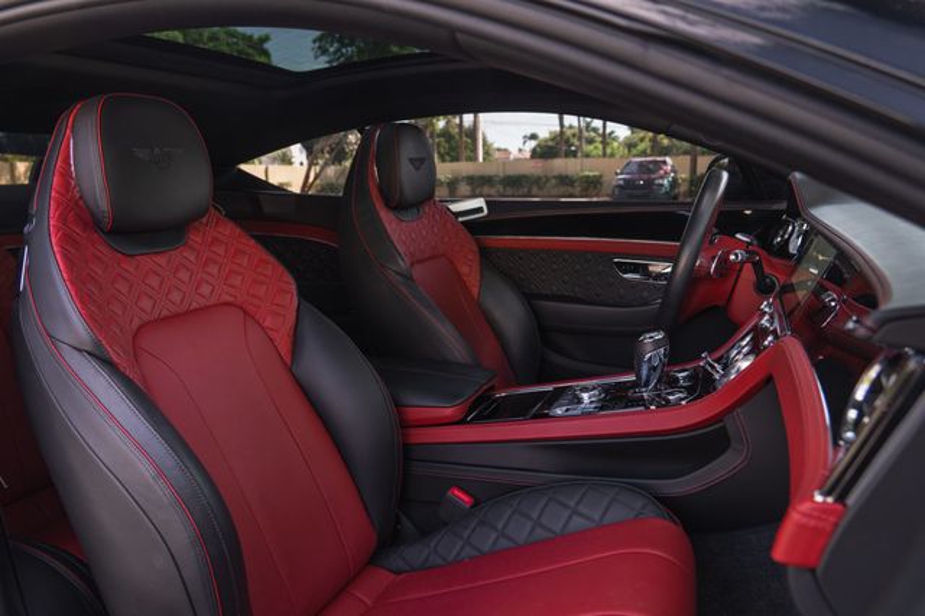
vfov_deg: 48.2
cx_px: 409
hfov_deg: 67.7
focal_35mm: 27
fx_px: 687
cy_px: 273
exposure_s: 1/60
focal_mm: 24
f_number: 5
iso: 640
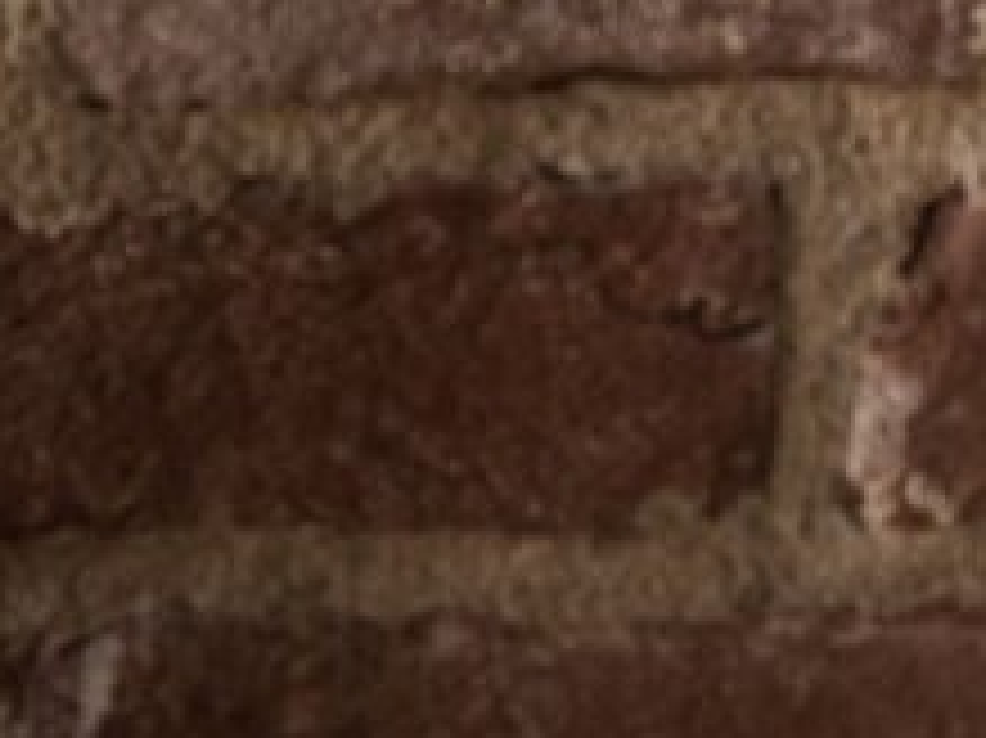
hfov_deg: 8.1
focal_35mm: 237
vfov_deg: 6.2
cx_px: -720
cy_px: -50
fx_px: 6747
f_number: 6.3
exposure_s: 1/125
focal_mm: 36
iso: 100
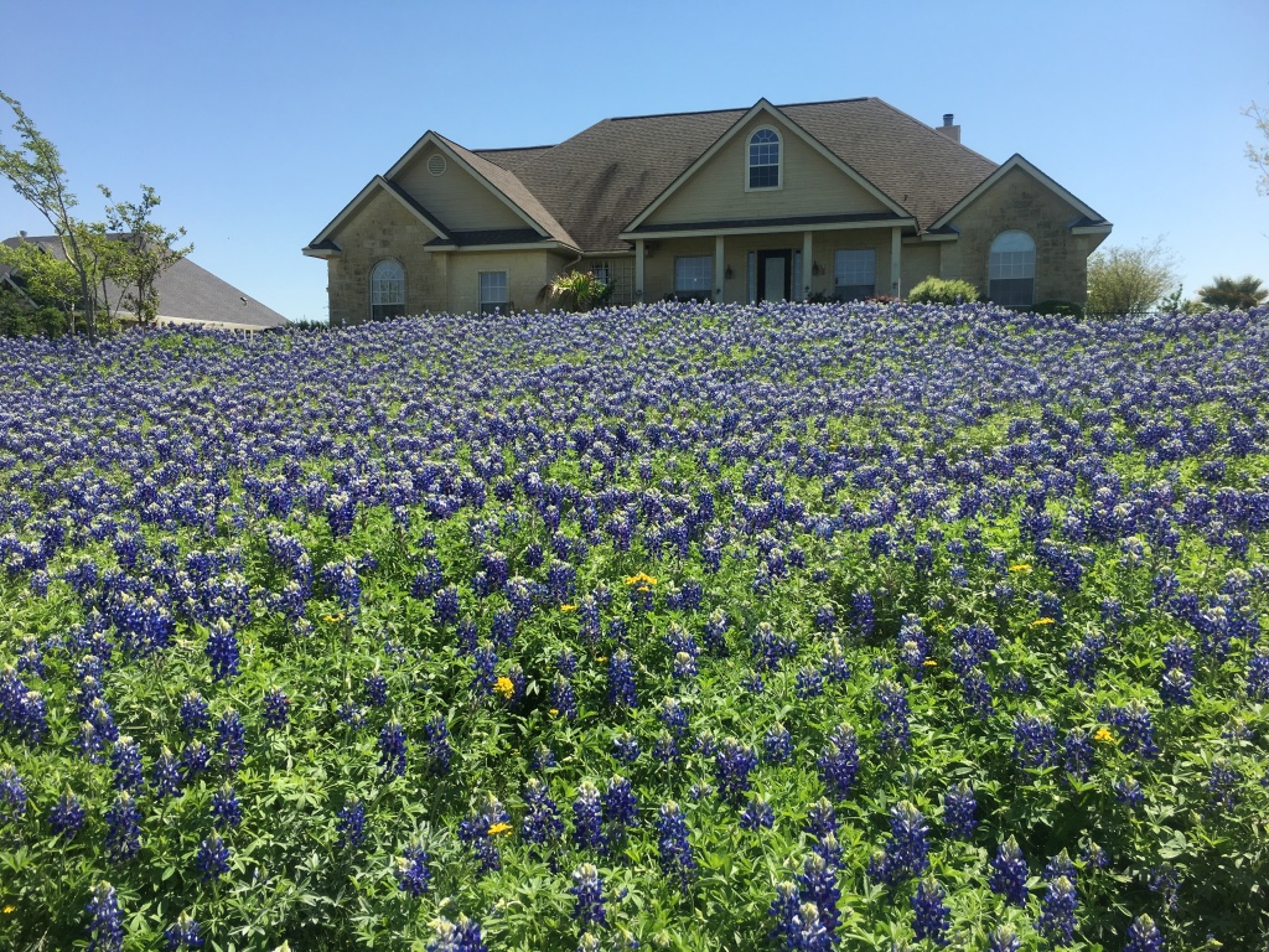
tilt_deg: -2.5
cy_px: 476
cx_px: 634
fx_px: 1063
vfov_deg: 48.2
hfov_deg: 61.7
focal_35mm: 29
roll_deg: +0.1
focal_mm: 4.15
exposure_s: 1/1399
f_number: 2.2
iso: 25
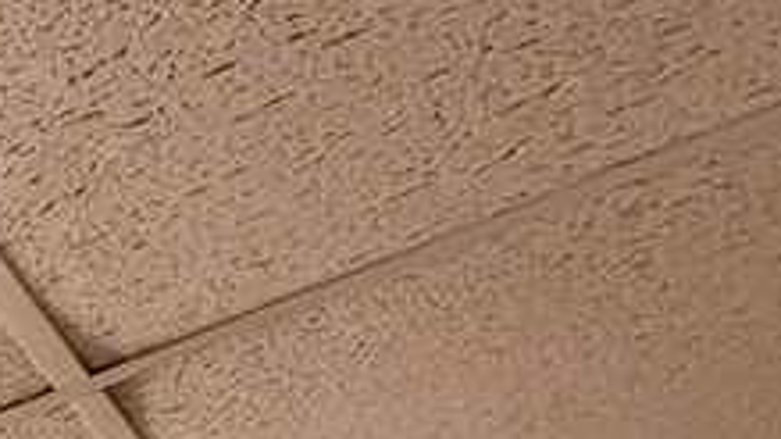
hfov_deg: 19.1
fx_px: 1263
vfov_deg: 13.6
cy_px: 1078
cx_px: -797
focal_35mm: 61
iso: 49
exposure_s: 1/319
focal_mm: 2.23
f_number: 1.95
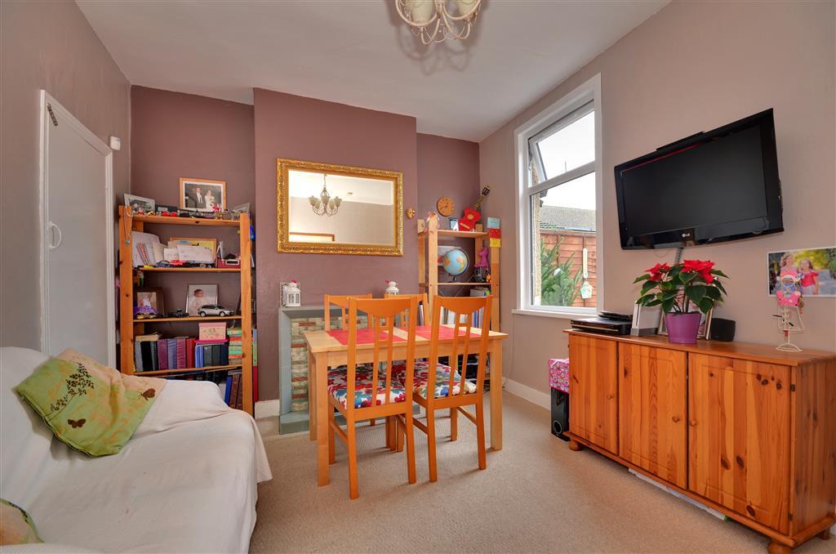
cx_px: 418
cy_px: 277
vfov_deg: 77.1
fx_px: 348
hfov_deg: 100.5
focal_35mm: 15
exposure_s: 1.3
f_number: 5.6
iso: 200
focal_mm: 10
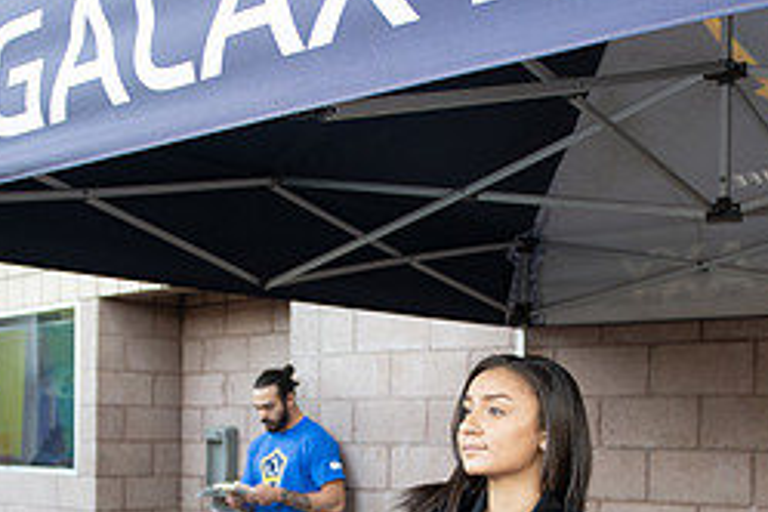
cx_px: 352
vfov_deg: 23.5
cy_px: 473
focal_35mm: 56
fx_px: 1195
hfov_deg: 35.6
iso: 250
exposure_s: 1/100
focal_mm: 24
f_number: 2.8
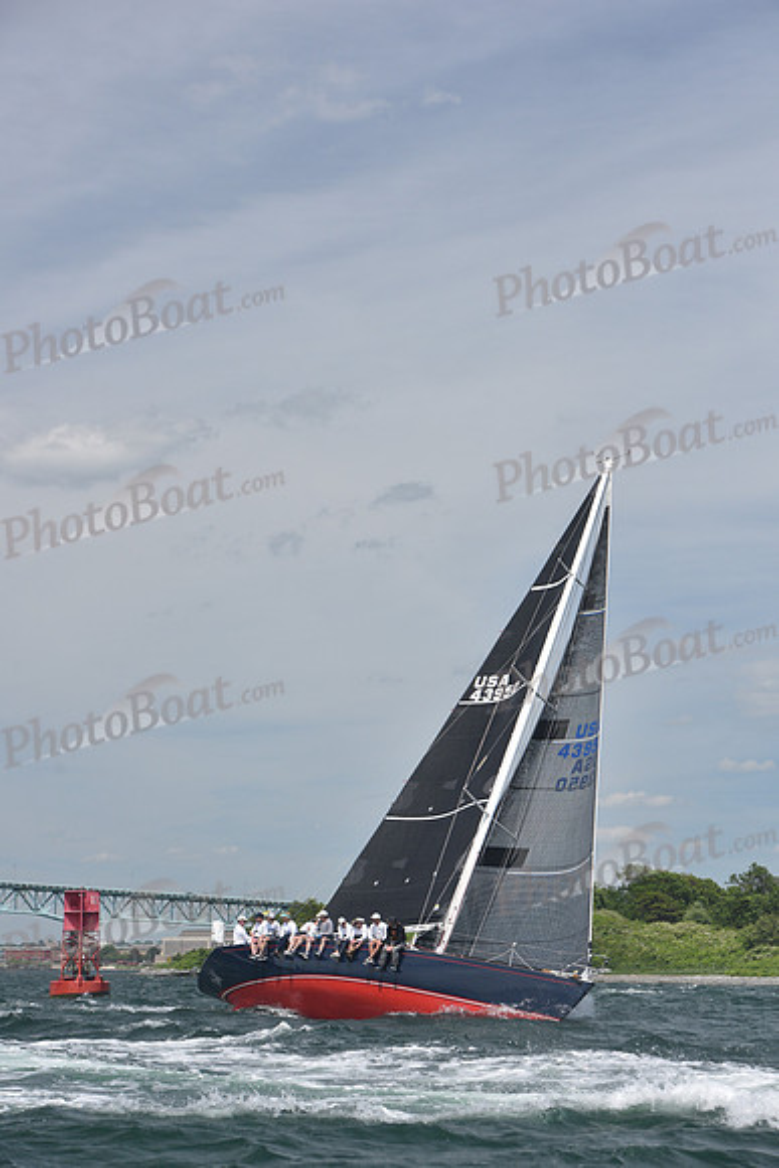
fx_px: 2984
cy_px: 584
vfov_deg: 22.1
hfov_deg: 14.9
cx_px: 390
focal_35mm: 92
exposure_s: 1/800
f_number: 7.1
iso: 320
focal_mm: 92
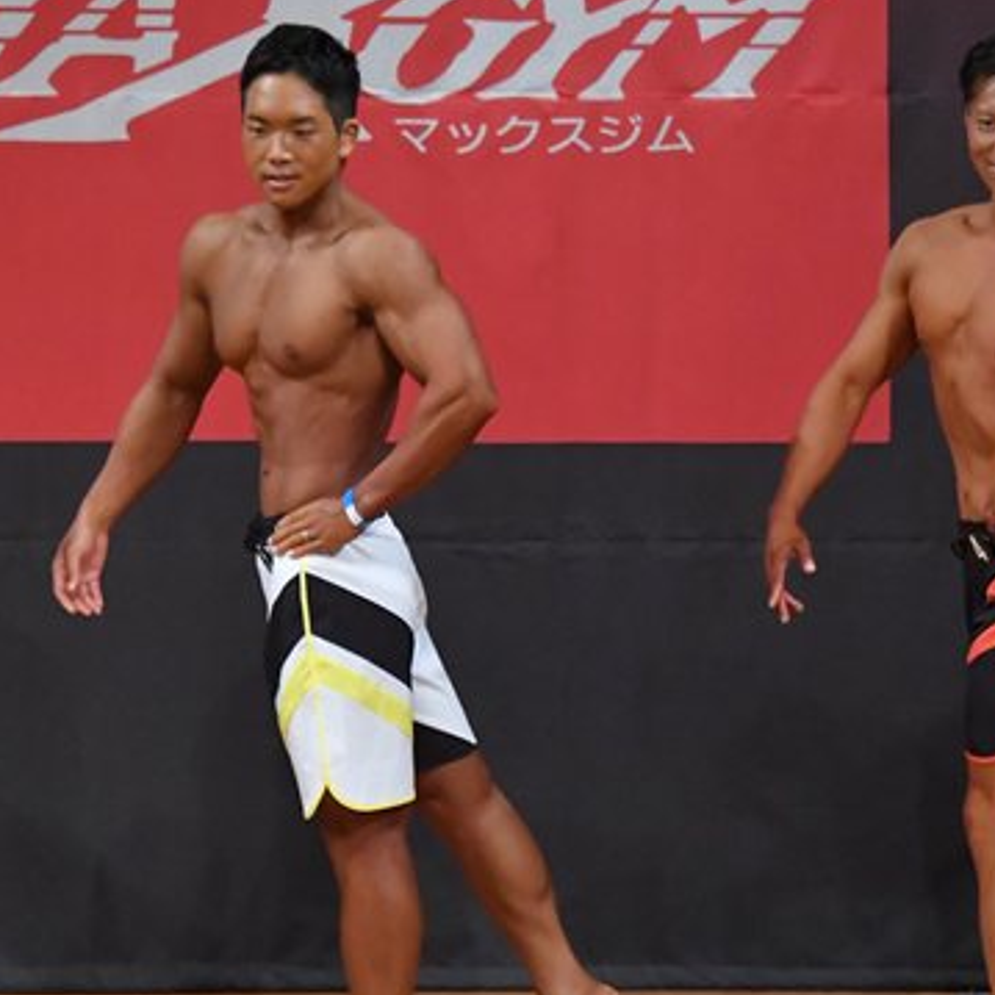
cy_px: 610
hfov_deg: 3.8
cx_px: 473
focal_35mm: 467
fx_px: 15187
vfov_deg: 3.8
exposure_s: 1/400
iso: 6400
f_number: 5.6
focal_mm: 170
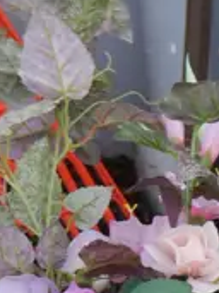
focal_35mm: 168
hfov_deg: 8.7
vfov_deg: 10.4
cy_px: 672
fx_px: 1419
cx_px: 302
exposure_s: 1/200
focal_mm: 14
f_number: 4.5
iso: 200
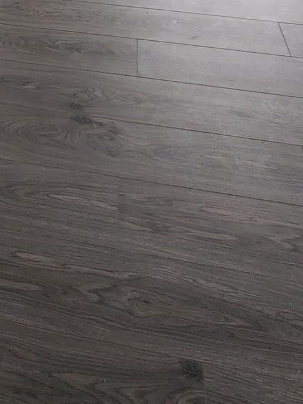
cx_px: 6
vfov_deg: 26.4
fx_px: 537
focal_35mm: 46
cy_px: -233
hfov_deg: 29.6
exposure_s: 1/60
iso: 100
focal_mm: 2.2
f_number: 2.2
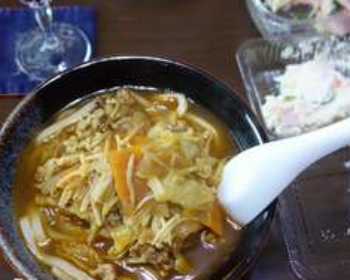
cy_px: 74
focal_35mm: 56
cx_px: 156
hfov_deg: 33.5
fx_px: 580
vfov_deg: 26.8
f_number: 1.8
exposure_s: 1/80
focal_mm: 10.4
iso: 800
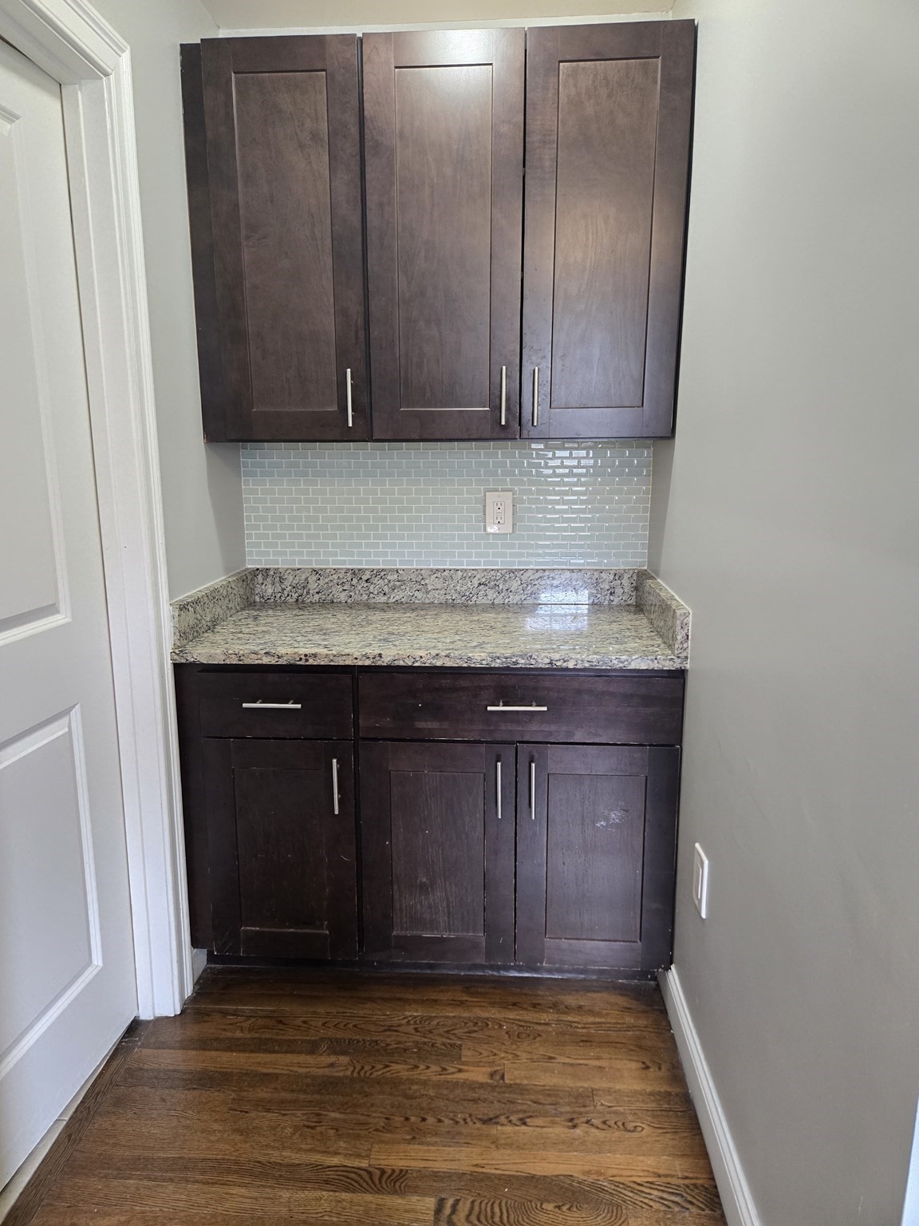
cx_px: 460
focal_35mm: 23
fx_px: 814
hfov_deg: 58.9
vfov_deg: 73.9
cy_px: 613
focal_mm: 5.4
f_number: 1.8
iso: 640
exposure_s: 1/120
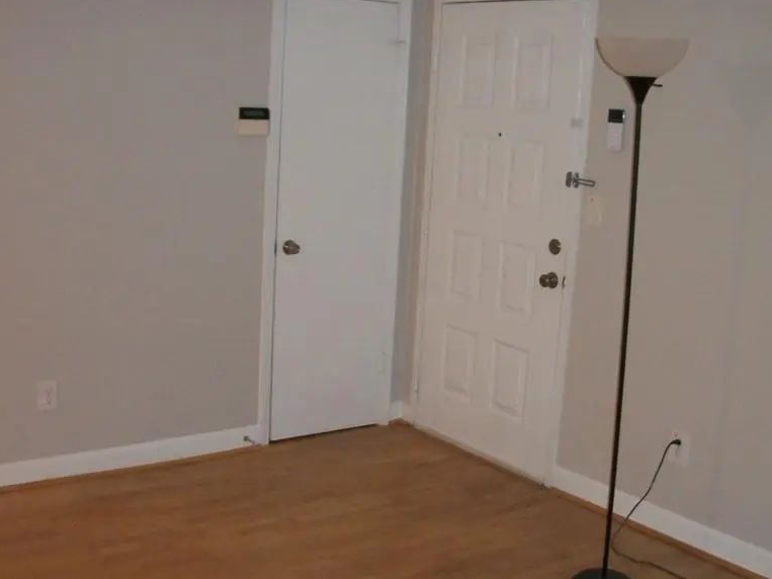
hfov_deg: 40.4
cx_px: 388
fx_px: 1048
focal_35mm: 47
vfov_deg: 30.9
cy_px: 303
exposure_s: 1/40
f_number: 3.1
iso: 160
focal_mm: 6.3
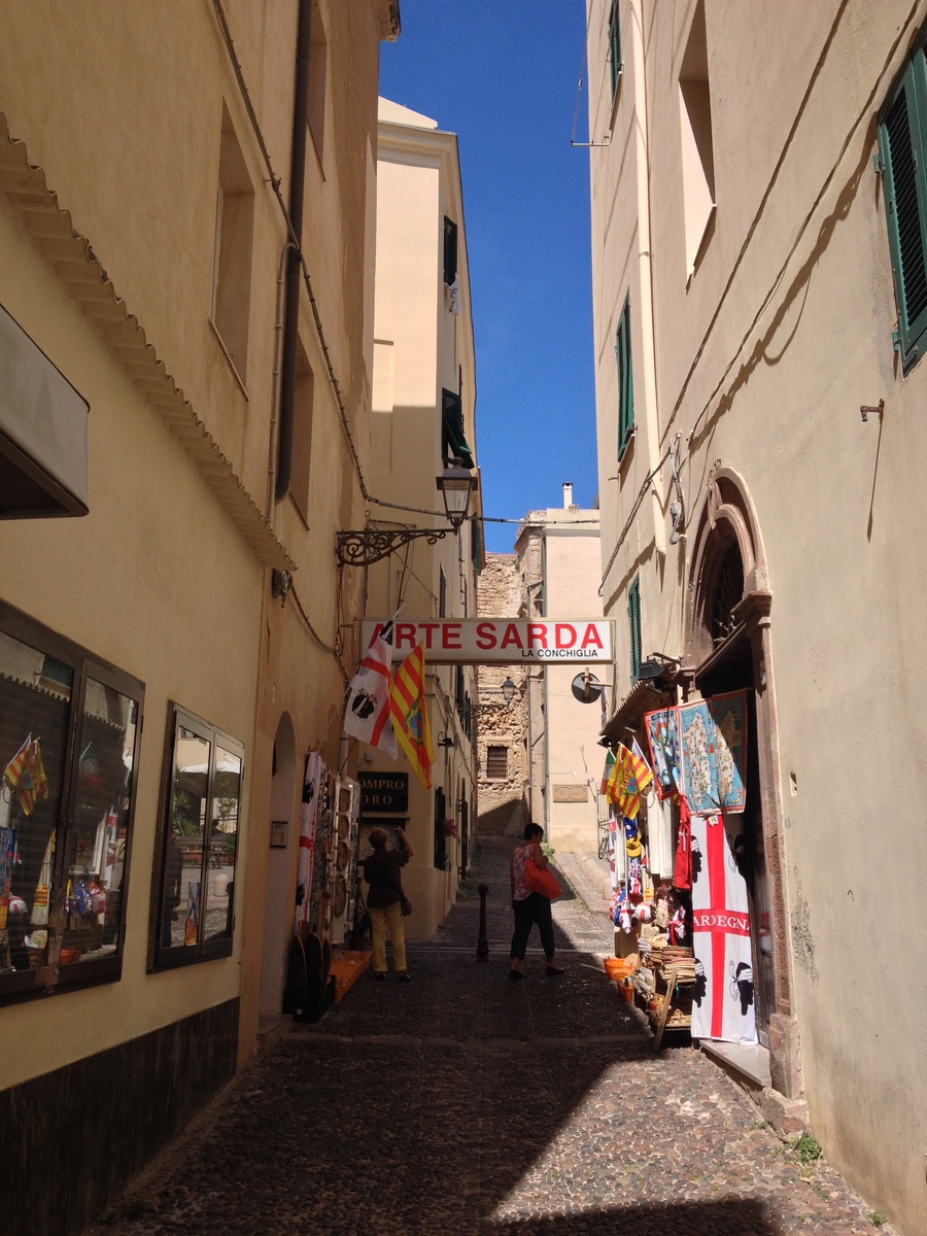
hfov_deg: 40.7
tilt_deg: +11.0
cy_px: 618
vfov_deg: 52.6
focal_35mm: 35
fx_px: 1250
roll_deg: +0.8
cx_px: 464
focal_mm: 4.28
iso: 50
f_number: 2.4
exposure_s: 1/1534
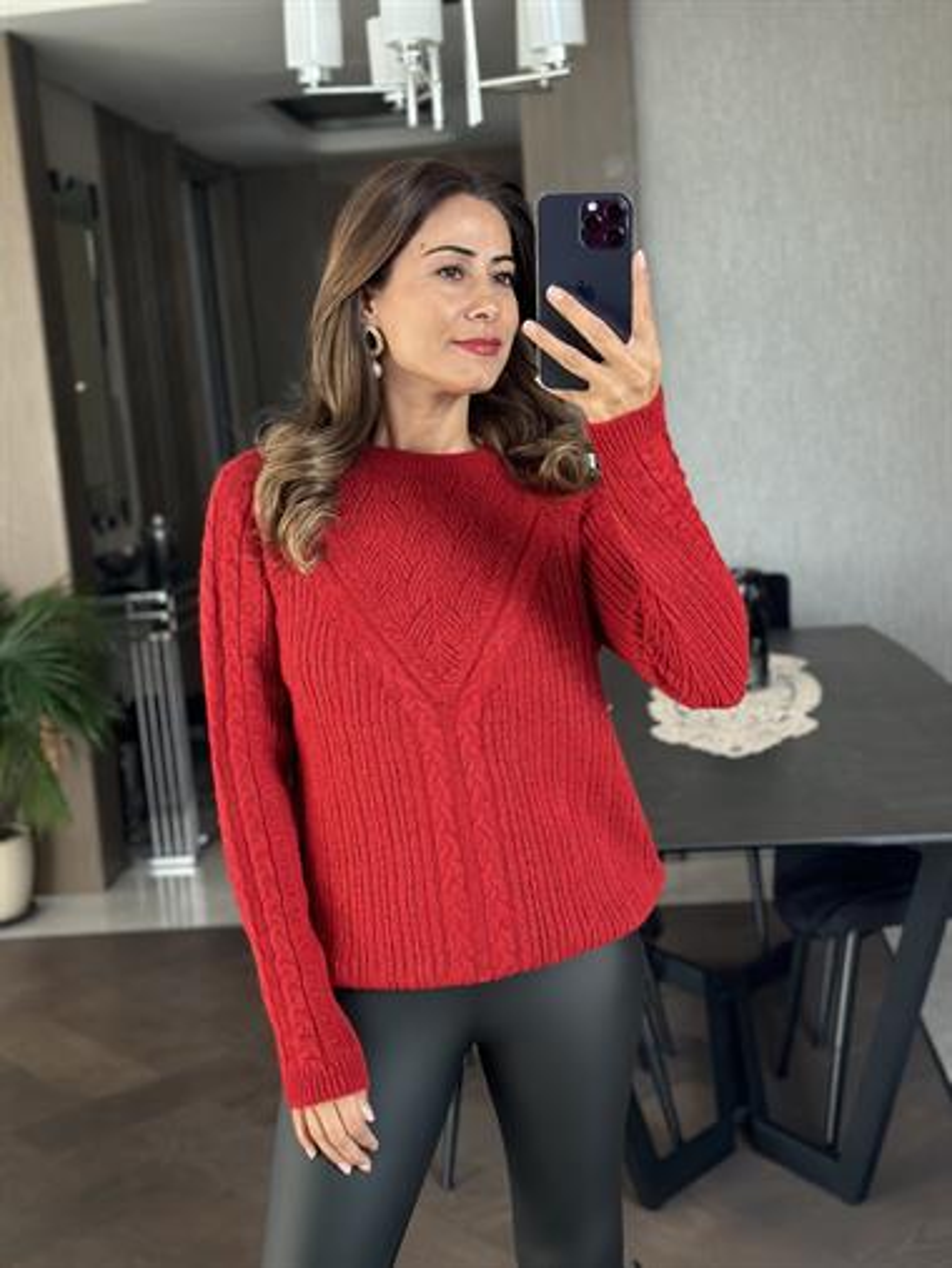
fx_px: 1759
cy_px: 634
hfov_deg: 30.3
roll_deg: +5.5
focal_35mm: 48
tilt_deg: -16.3
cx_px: 476
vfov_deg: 39.6
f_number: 1.78
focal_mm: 6.86
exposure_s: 1/114
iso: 125
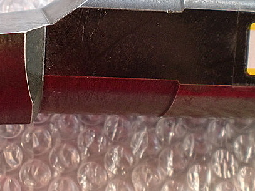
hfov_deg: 34.0
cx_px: 56
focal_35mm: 55
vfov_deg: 26.4
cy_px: 62
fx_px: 405
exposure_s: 1/60
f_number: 3.1
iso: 160
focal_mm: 6.3
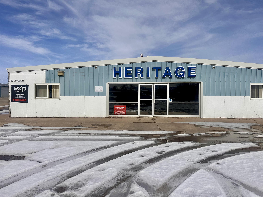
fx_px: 182
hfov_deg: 71.6
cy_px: 98
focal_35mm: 24
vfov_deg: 56.8
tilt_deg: -1.0
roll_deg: -0.5
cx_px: 132
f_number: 1.78
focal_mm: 6.86
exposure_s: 1/13699
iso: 80
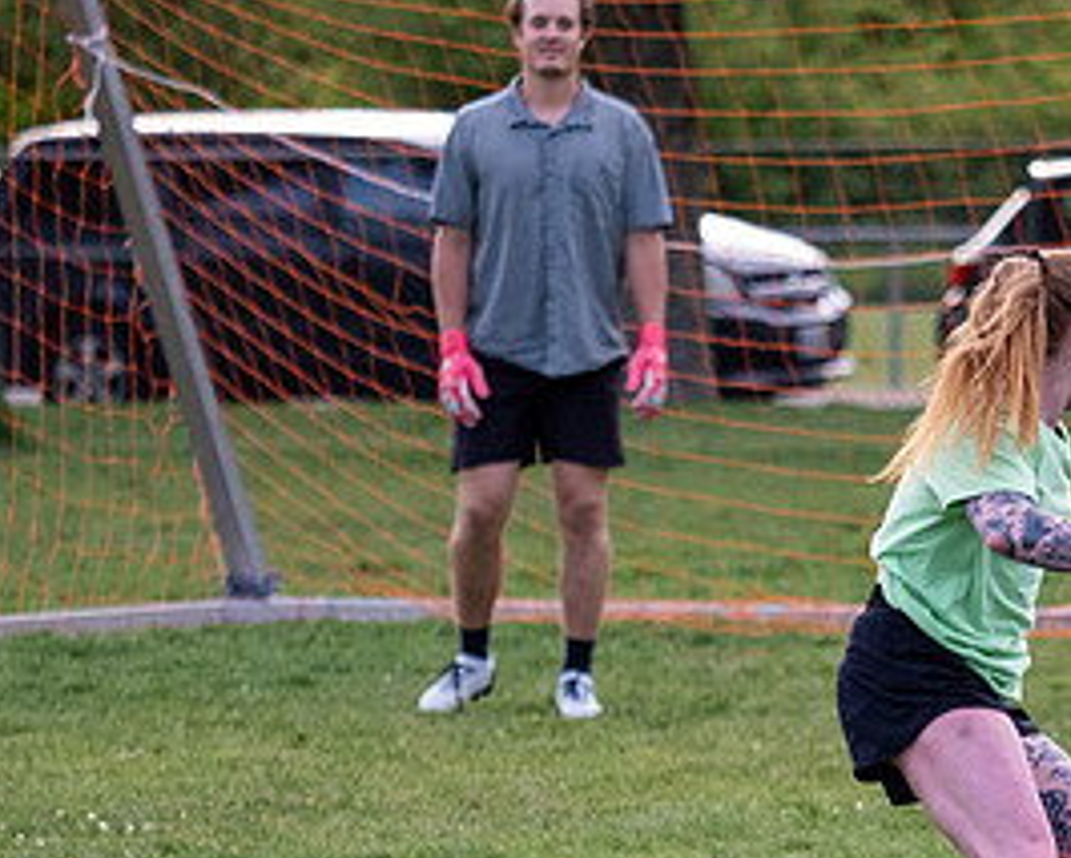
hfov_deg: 3.6
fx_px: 17155
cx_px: 961
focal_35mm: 541
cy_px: 579
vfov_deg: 2.9
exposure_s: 1/1000
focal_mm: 110
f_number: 2.8
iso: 1000
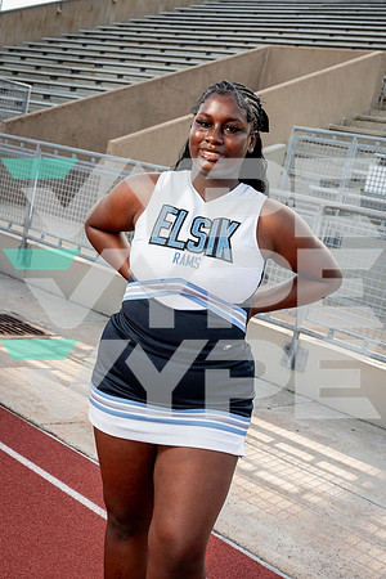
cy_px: 290
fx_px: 804
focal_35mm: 50
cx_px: 193
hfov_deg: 27.0
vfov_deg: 39.6
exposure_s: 1/250
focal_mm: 50
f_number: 8
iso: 400
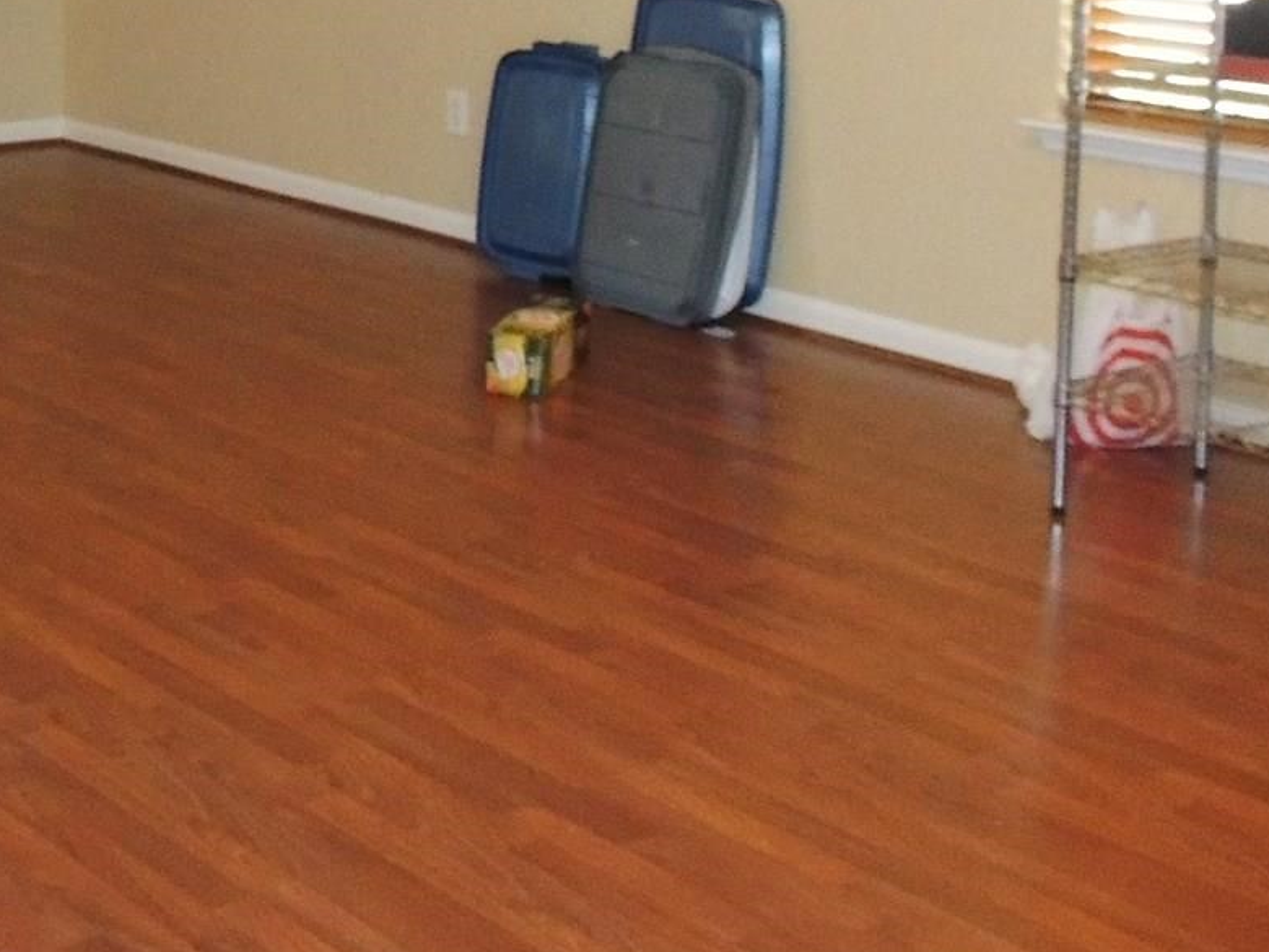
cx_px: 174
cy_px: -21
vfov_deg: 22.3
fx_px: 2310
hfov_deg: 29.7
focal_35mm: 63
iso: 800
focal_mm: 4.3
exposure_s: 1/60
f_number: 3
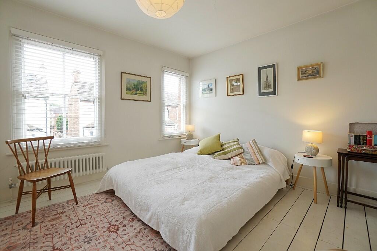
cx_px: 188
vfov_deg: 77.3
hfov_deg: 100.4
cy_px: 126
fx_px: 157
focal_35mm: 15
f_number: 5.6
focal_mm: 10
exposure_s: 1/80
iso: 400
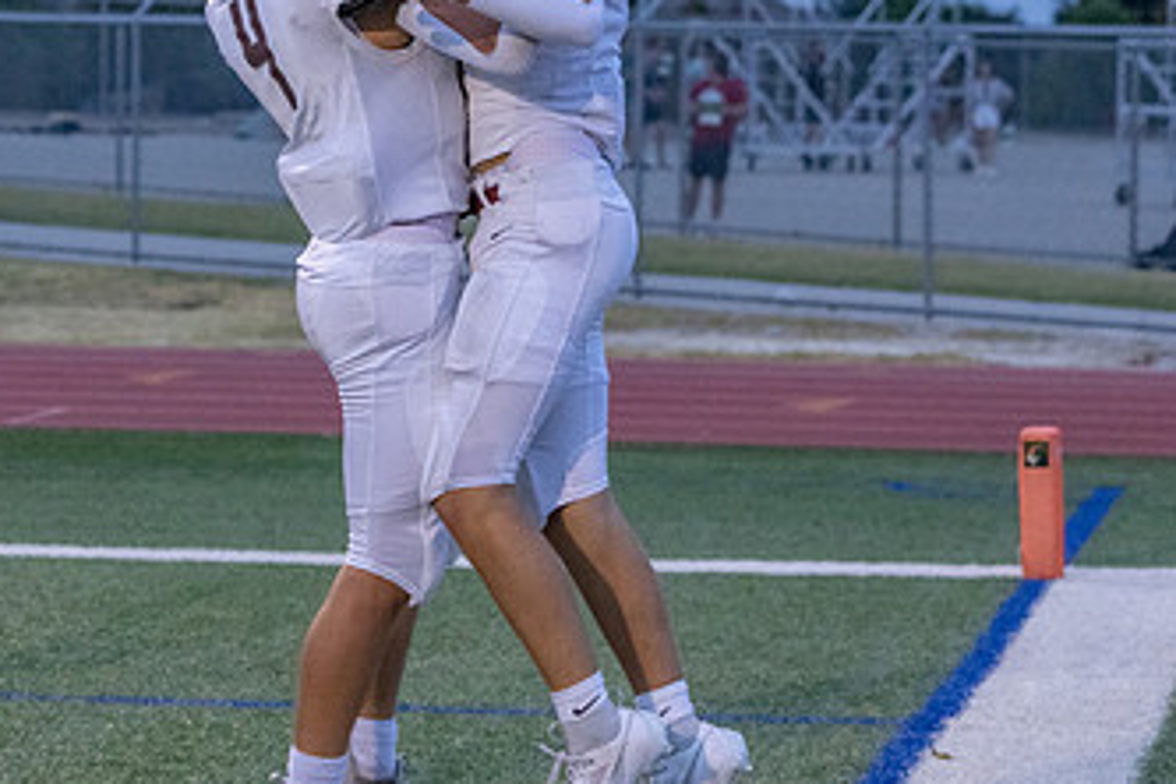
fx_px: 5684
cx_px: 523
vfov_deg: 7.9
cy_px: 277
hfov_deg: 11.8
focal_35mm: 174
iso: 8000
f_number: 5.6
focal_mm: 100
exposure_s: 1/1000
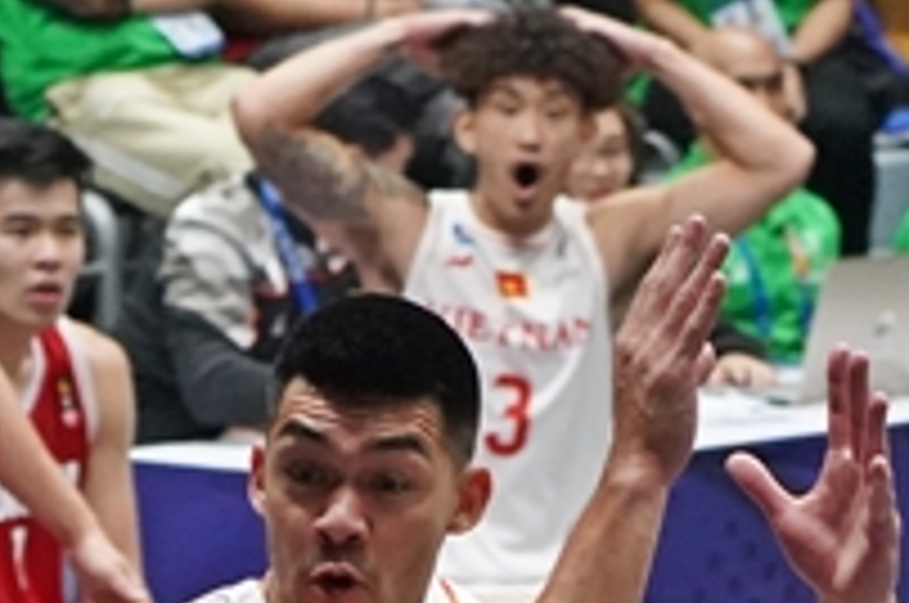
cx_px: 324
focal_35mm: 500
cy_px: 1292
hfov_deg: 4.1
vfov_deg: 2.7
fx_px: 12605
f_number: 4.5
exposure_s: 1/1000
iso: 10000
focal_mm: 112
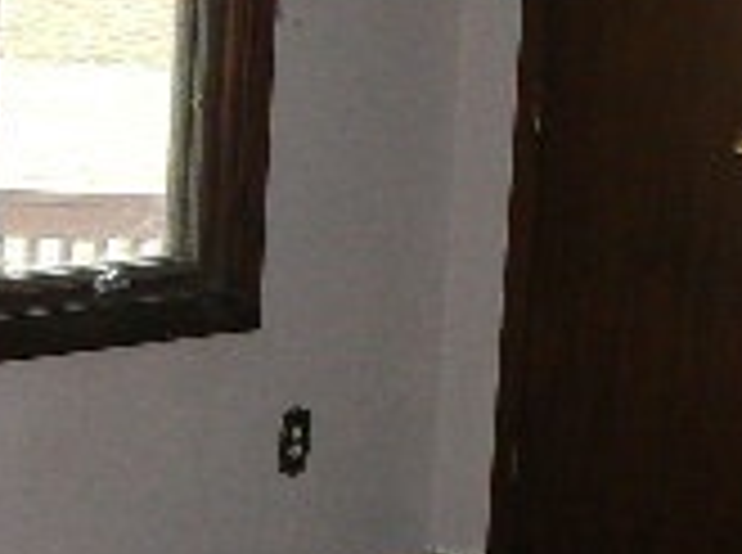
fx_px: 2994
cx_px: -481
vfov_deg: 10.5
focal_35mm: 140
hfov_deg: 13.1
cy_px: 77
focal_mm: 6
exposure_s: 1/30
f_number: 2.8
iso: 160
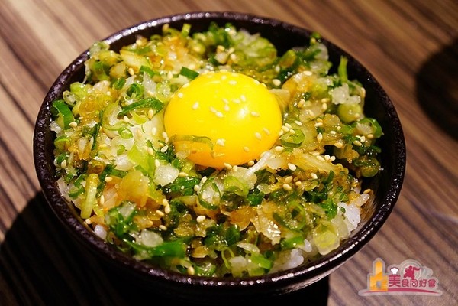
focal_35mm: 52
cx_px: 229
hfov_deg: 37.9
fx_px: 668
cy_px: 153
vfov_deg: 25.8
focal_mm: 35
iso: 1250
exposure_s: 1/60
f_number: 4.5
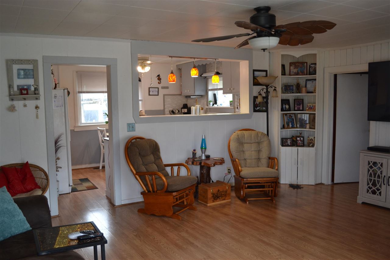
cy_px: 130
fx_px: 325
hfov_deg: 61.9
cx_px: 195
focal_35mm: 30
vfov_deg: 43.6
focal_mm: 20
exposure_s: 1/60
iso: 400
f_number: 3.8
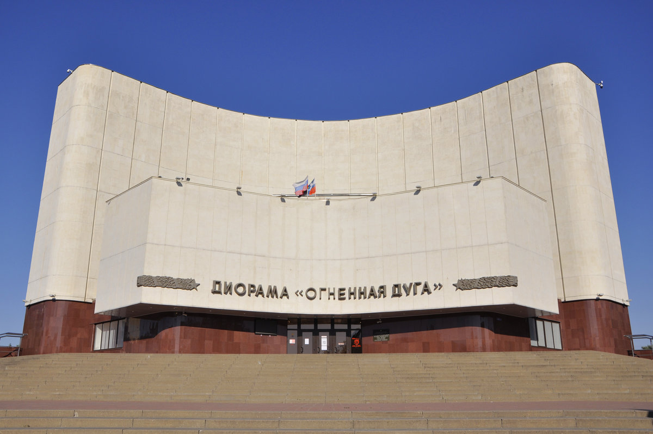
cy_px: 217
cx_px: 326
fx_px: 571
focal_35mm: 32
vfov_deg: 41.6
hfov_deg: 59.5
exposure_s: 1/1500
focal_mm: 21
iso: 200
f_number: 8
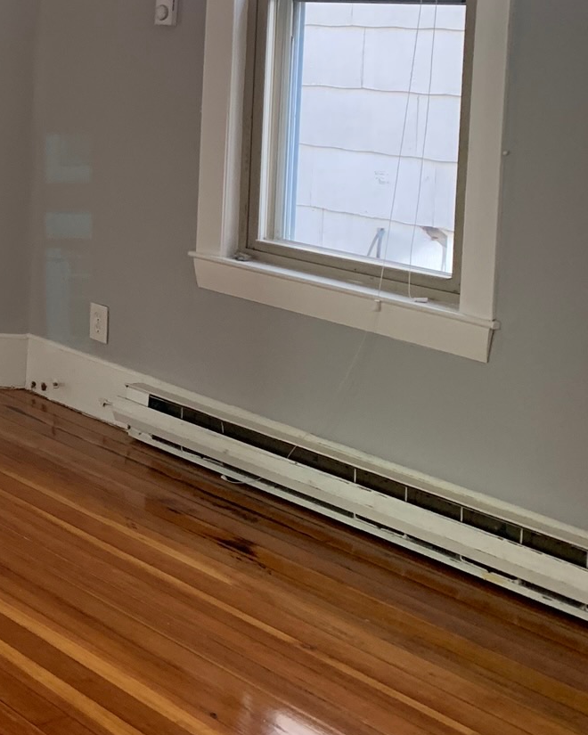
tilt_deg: -5.0
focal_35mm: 63
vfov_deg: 29.3
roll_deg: -0.8
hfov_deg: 21.4
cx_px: -225
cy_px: 141
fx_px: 1370
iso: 125
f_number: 1.8
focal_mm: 4.25
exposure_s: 1/60
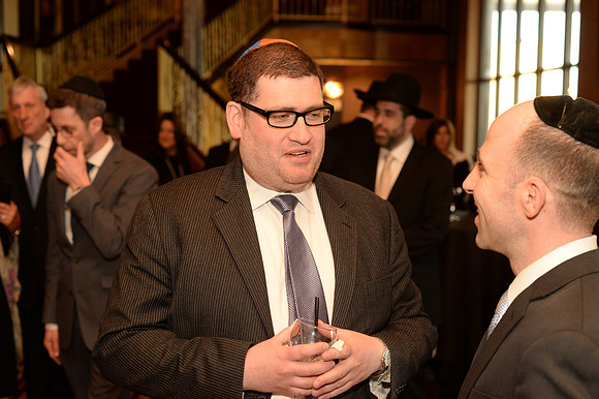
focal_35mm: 50
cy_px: 200
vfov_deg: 27.0
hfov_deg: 39.6
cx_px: 300
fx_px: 831
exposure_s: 1/100
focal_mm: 50
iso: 2000
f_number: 5
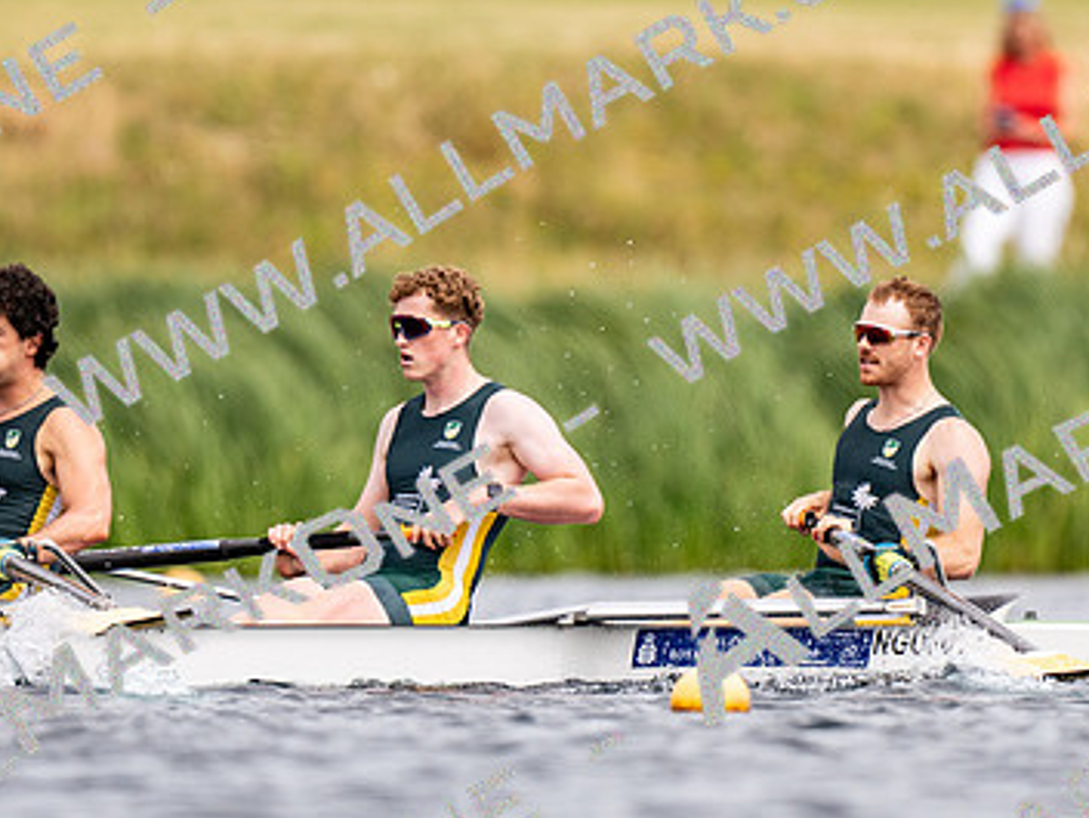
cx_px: 423
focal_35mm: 1421
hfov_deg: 1.4
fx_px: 44719
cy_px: 435
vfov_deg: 1.0
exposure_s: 1/2500
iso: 250
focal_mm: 600
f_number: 4
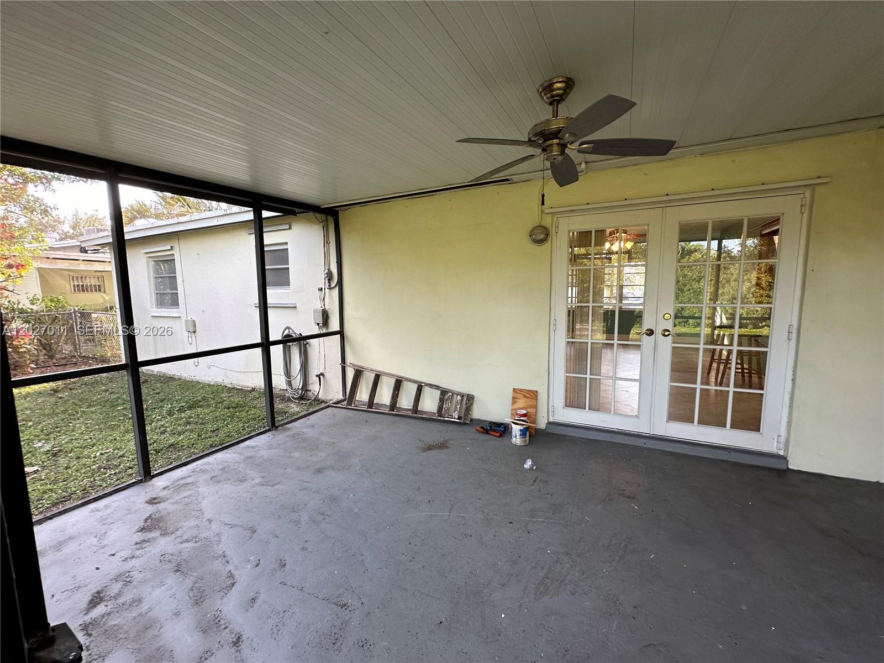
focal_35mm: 14
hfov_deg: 102.1
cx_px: 442
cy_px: 332
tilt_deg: -9.7
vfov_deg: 85.7
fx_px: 358
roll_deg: +1.4
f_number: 2.2
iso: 80
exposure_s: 1/99
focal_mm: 2.22
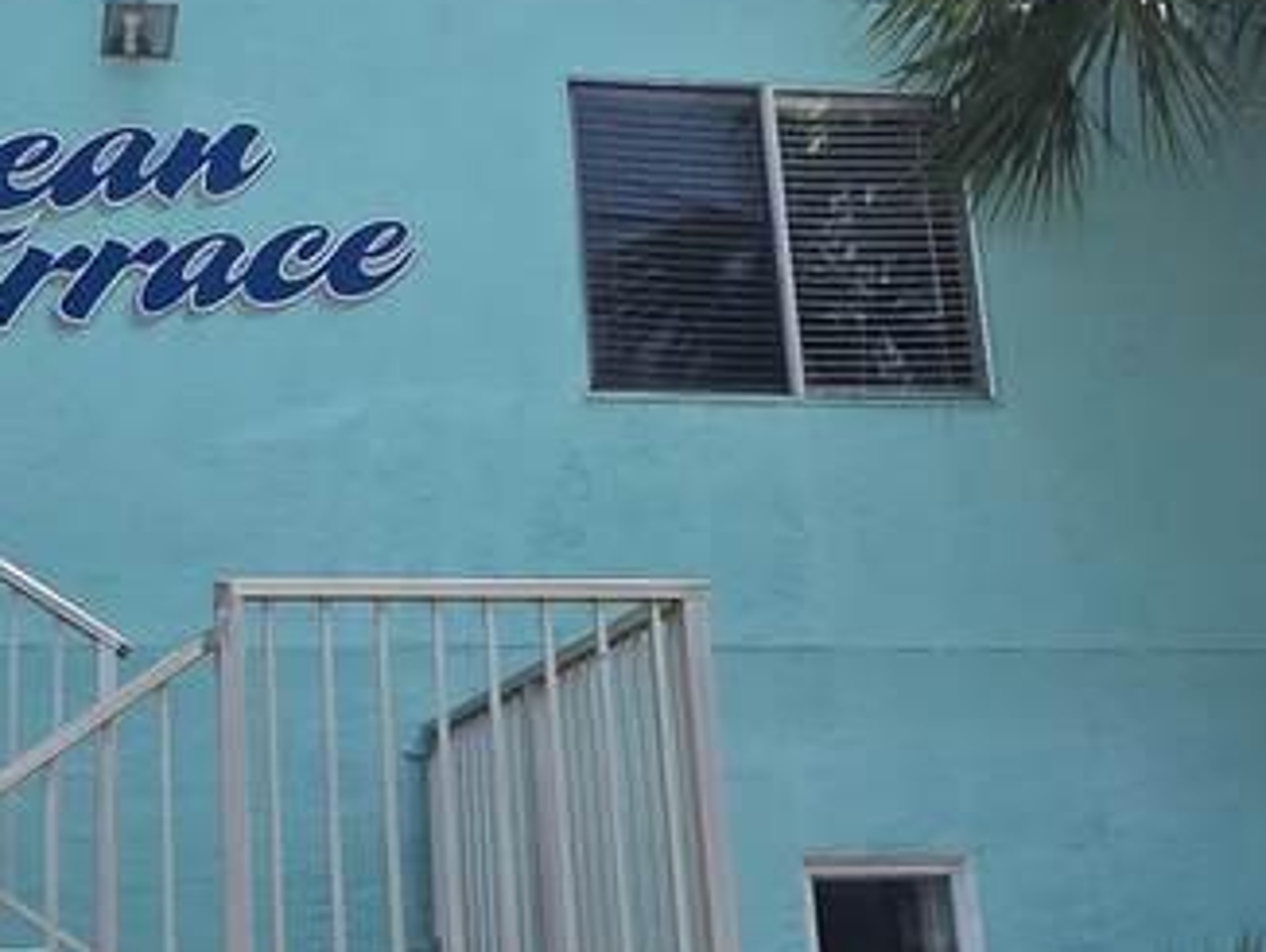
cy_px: 439
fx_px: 1867
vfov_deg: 28.6
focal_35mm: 51
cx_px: 183
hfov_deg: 35.7
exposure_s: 1/2715
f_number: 1.9
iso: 40
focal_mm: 2.2
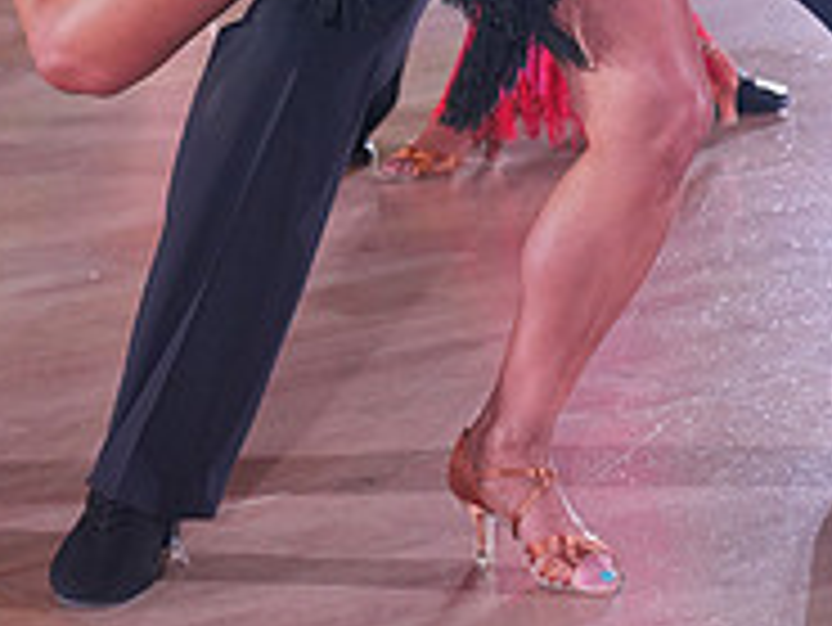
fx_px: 3632
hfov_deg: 13.1
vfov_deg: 9.5
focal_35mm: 151
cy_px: -356
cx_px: 412
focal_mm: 50
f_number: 4
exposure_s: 1/400
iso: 2000
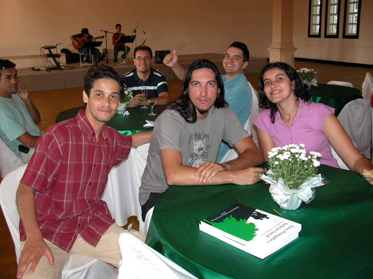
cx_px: 186
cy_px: 140
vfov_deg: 40.7
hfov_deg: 52.6
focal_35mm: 35
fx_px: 377
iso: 200
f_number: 2.8
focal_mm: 8.9
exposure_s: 1/60
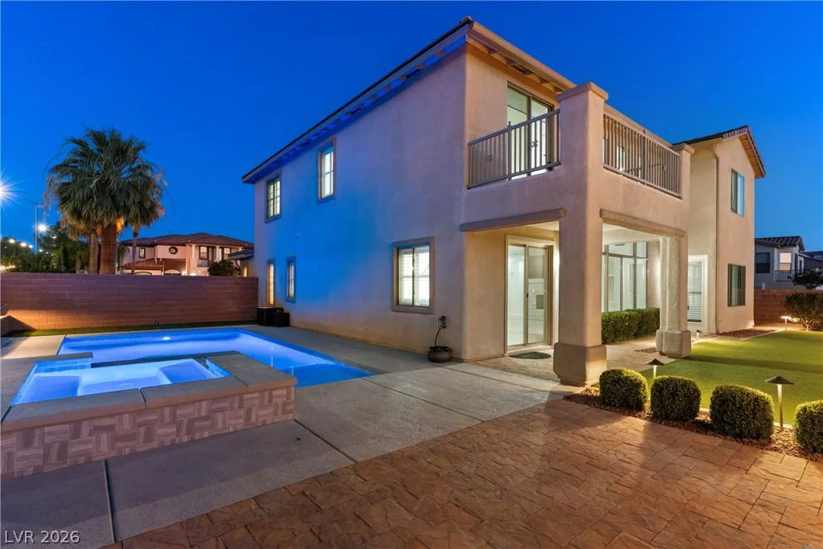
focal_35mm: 17
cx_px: 412
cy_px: 274
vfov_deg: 70.5
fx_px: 389
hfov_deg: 93.3
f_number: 8
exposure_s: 2.5
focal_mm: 17
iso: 400
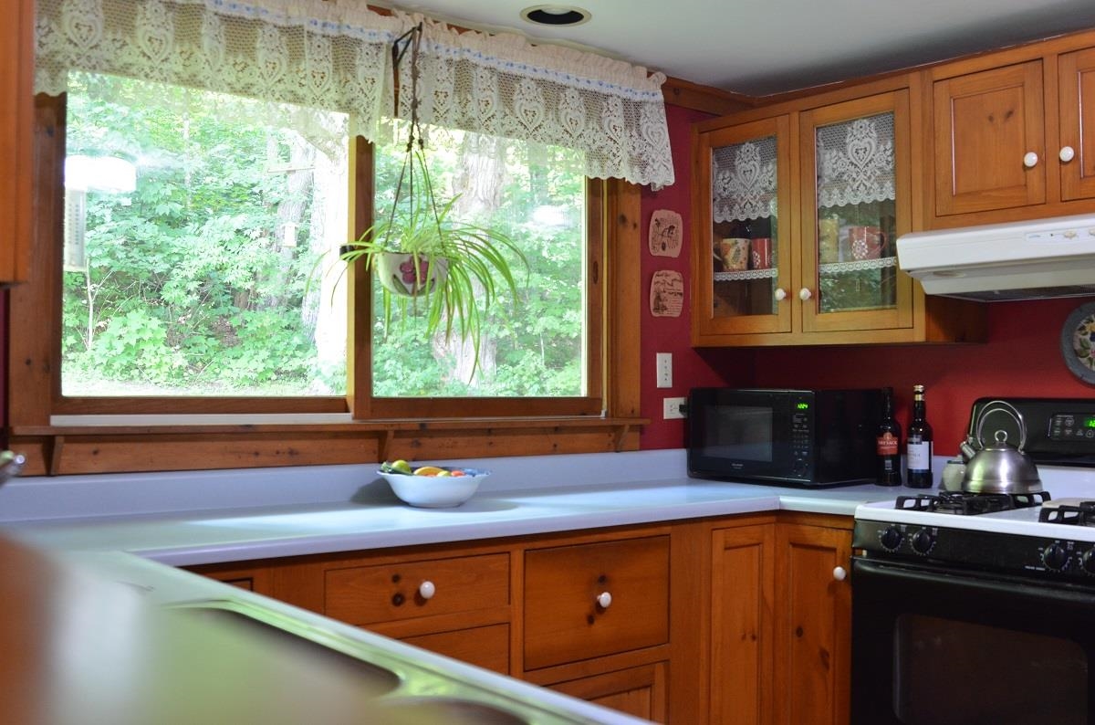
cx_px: 548
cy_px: 362
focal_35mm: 36
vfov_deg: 36.7
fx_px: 1092
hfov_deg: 53.2
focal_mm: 24
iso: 1000
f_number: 3.5
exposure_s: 1/50
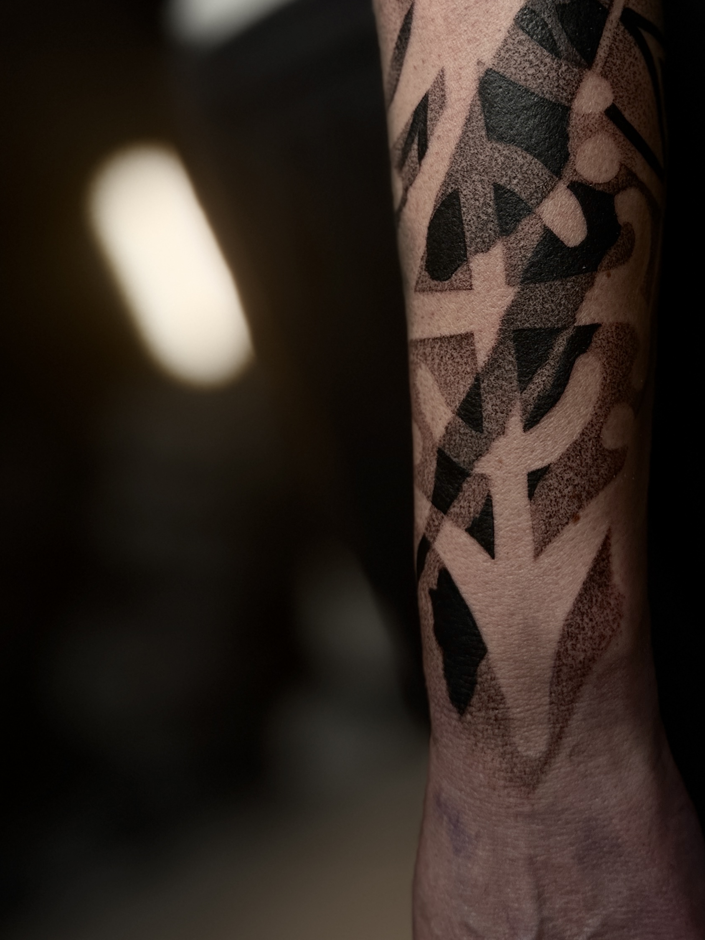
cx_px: 541
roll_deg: +16.7
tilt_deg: -14.9
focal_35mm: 43
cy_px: 266
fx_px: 1167
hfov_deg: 32.9
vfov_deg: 42.8
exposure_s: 1/120
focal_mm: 6.76
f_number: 1.78
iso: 64
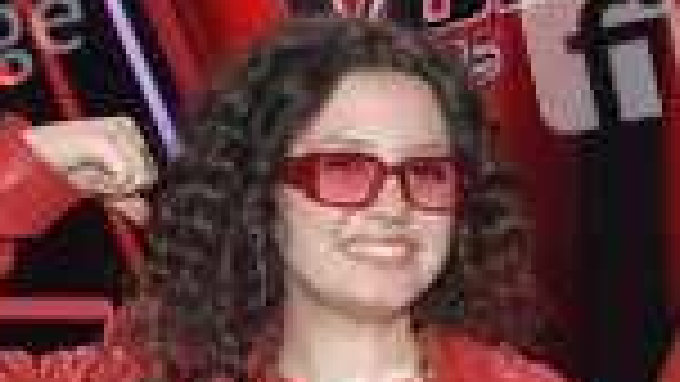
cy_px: 701
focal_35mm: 97
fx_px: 1749
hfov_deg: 22.0
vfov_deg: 11.5
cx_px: 342
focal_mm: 35
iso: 2500
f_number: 7.1
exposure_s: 1/200
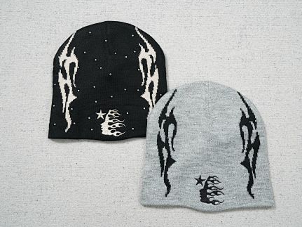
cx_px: 164
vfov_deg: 36.8
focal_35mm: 39
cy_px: 115
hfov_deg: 47.8
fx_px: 340
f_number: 10
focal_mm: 35
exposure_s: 1/100
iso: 1600
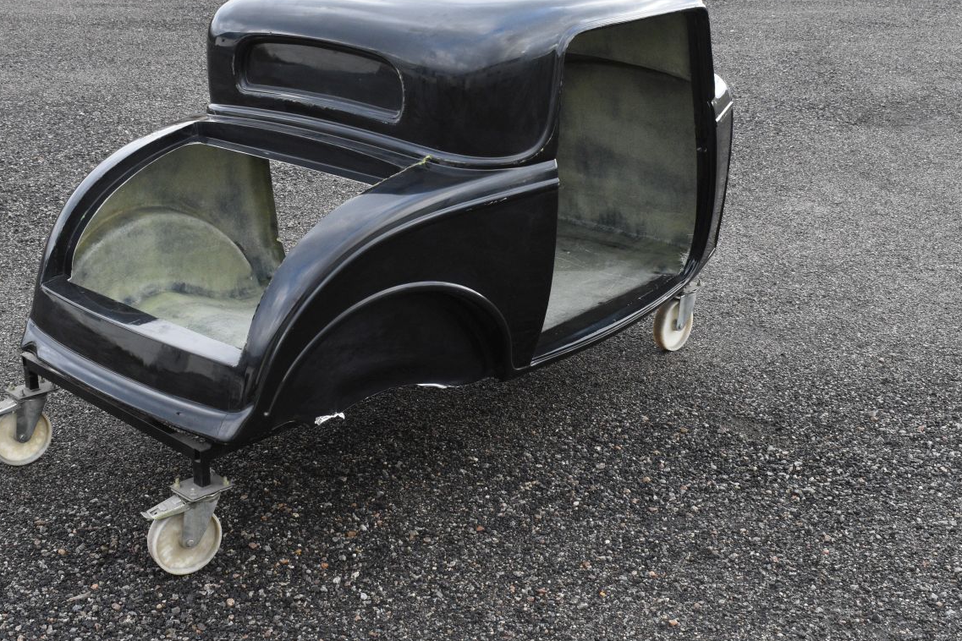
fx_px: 1354
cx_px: 450
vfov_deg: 26.6
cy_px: 260
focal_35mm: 51
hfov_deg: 39.1
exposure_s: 1/320
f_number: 9
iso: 1250
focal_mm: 25
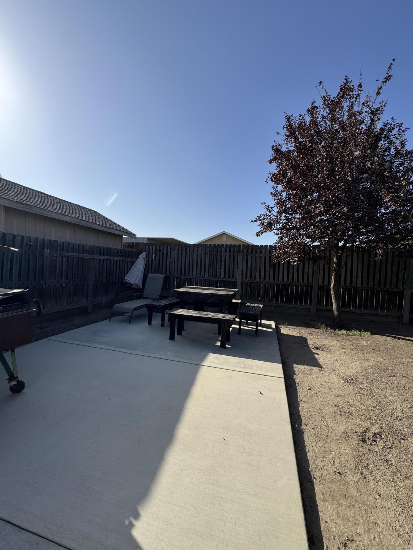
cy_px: 275
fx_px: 223
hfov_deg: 85.7
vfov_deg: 102.1
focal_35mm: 14
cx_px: 206
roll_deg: -2.1
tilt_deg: -1.7
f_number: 2.2
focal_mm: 2.22
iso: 50
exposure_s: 1/2146
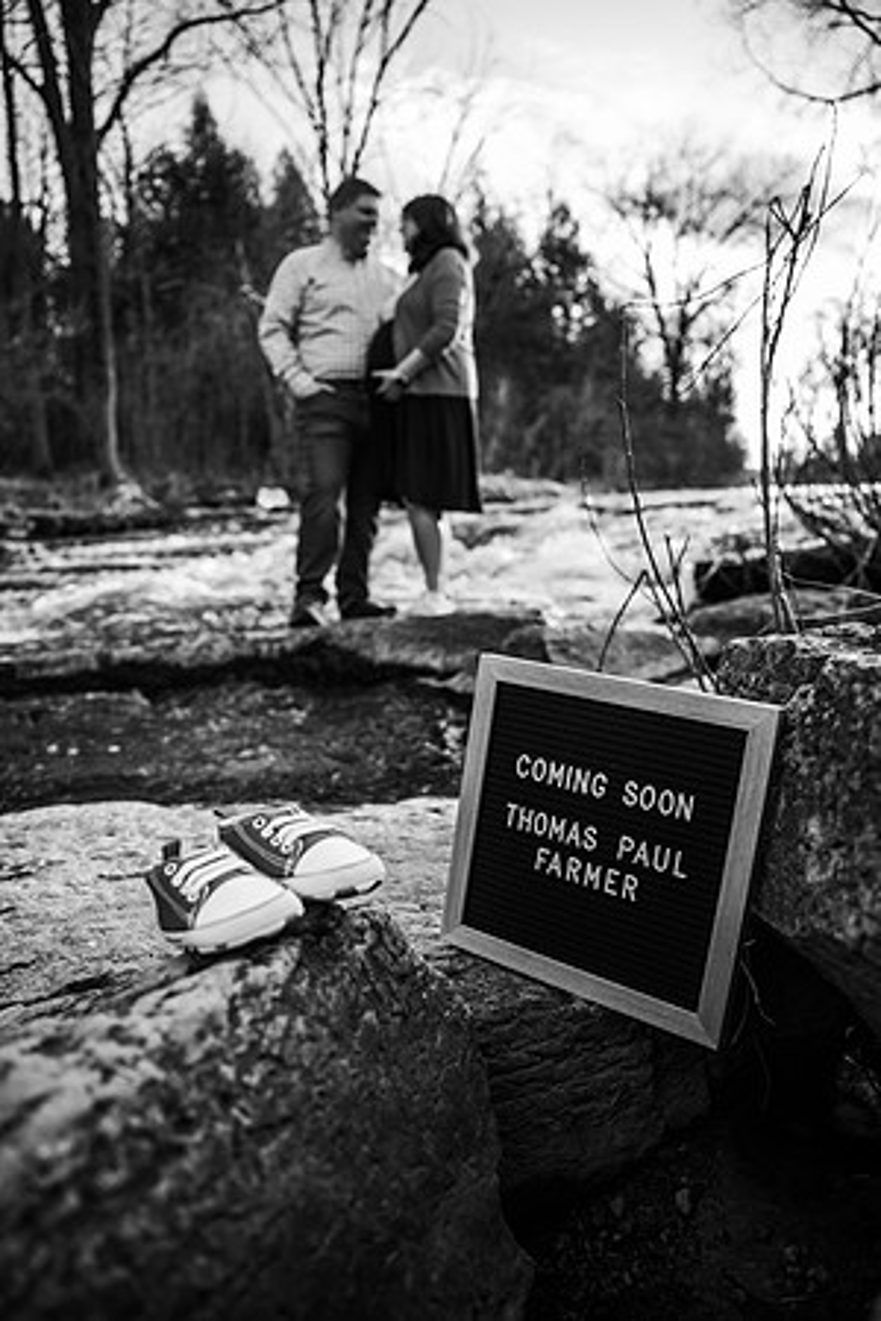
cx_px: 440
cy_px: 660
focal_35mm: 24
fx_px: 881
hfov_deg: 53.1
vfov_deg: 73.7
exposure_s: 1/200
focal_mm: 24
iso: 125
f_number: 3.2
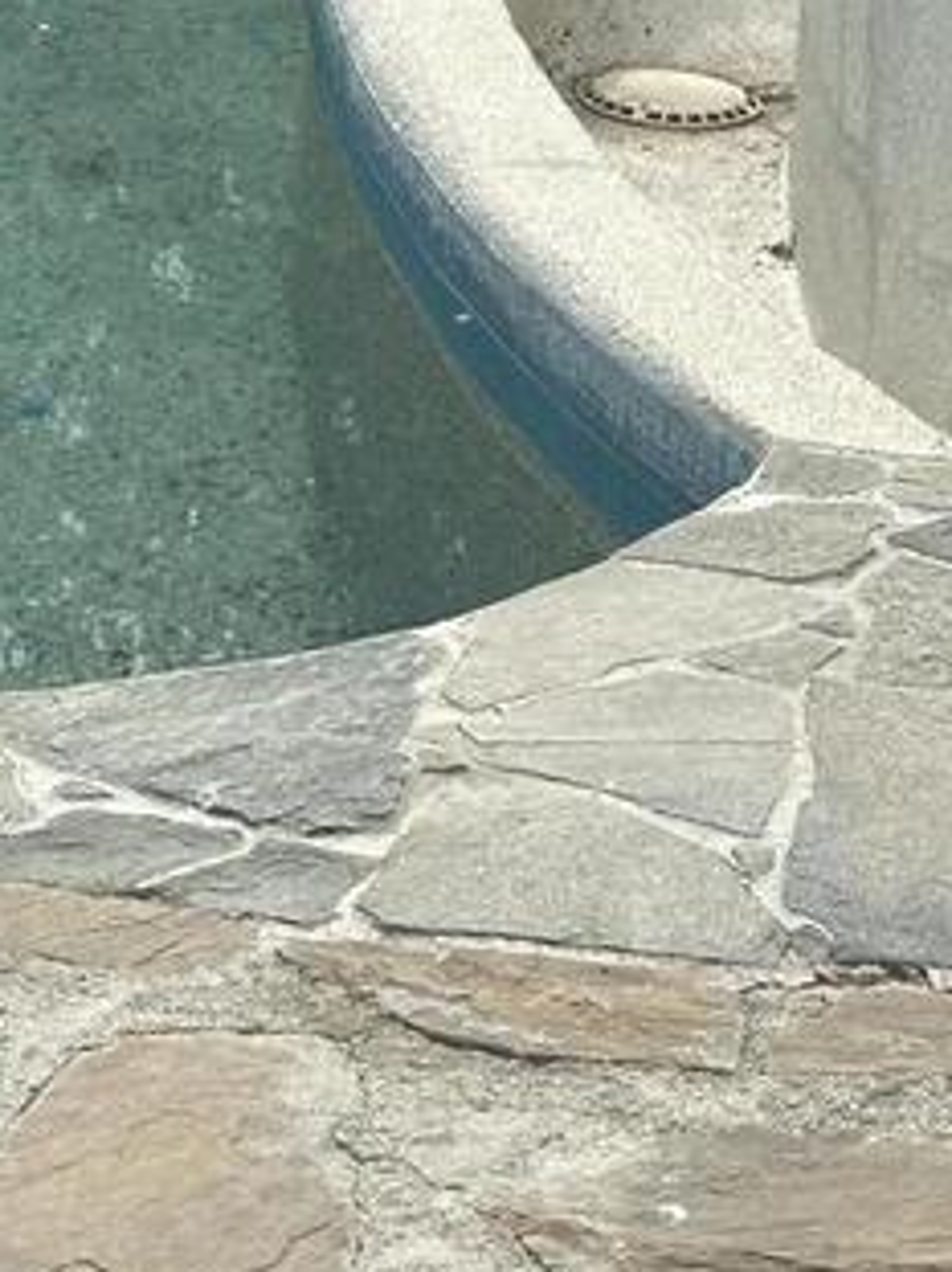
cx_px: -12
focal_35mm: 158
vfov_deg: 12.0
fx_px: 5798
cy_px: -536
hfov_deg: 9.3
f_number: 1.78
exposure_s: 1/2597
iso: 64
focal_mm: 6.86
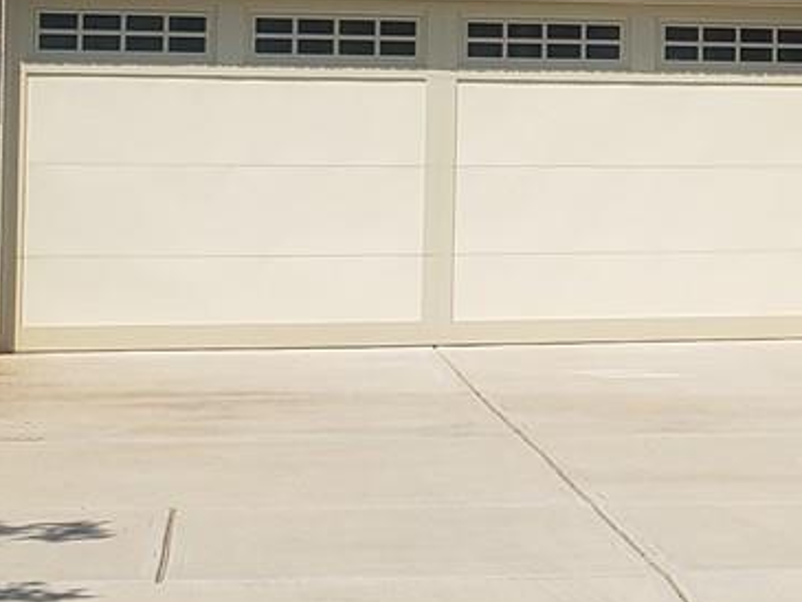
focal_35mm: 73
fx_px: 1692
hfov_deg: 24.1
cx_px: 978
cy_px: 35
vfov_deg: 19.7
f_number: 2.4
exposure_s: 1/1874
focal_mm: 4.3
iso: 50
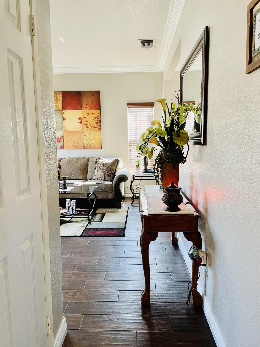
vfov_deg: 67.3
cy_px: 174
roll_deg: +0.8
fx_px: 260
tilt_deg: -6.6
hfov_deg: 53.1
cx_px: 130
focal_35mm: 26
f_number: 1.6
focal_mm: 4.2
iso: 125
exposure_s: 1/60
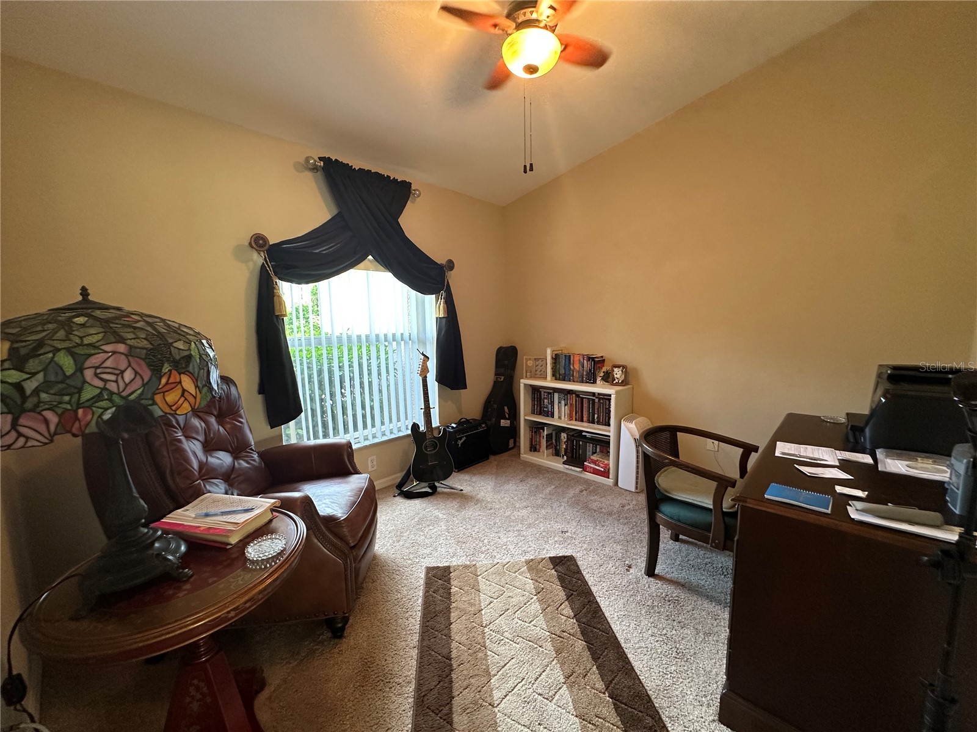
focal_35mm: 14
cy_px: 366
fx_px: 395
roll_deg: +0.2
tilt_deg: -6.7
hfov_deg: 102.1
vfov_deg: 85.7
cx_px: 488
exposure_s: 1/60
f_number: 2.2
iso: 250
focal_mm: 2.22
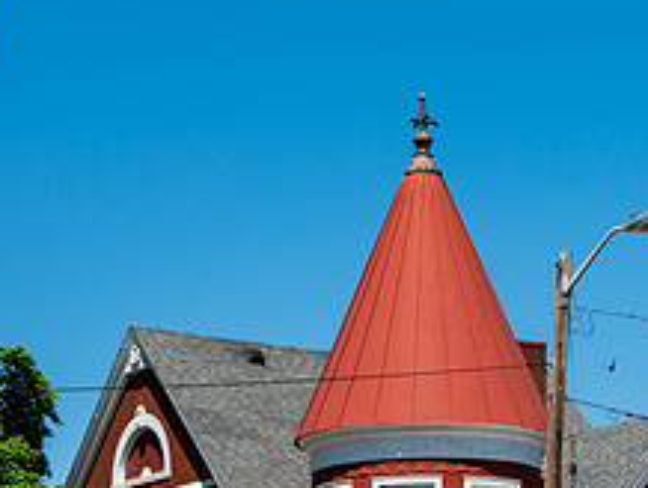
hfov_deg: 15.8
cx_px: 522
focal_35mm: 124
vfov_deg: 11.9
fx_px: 2324
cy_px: 424
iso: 100
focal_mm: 42
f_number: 10
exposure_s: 1/200
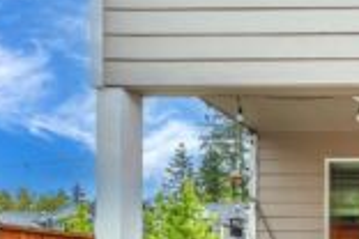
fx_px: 359
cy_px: 254
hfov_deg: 37.7
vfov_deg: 32.9
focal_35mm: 36
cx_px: 444
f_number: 7.1
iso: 100
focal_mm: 14
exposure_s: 1/40
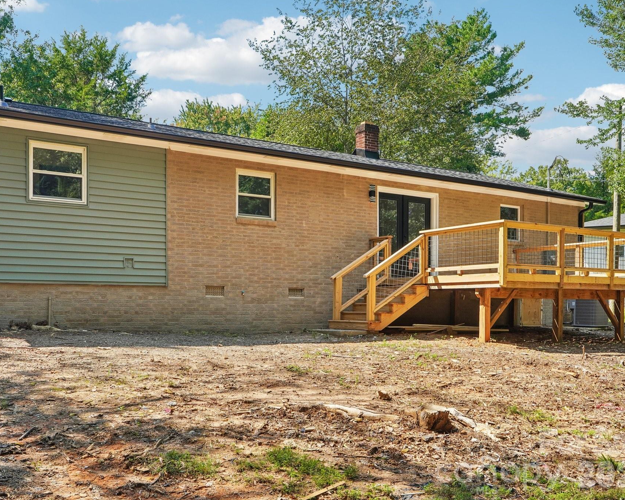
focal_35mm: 34
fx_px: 629
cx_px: 279
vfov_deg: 43.4
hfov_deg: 52.7
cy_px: 249
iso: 100
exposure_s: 1/30
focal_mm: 20
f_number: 8
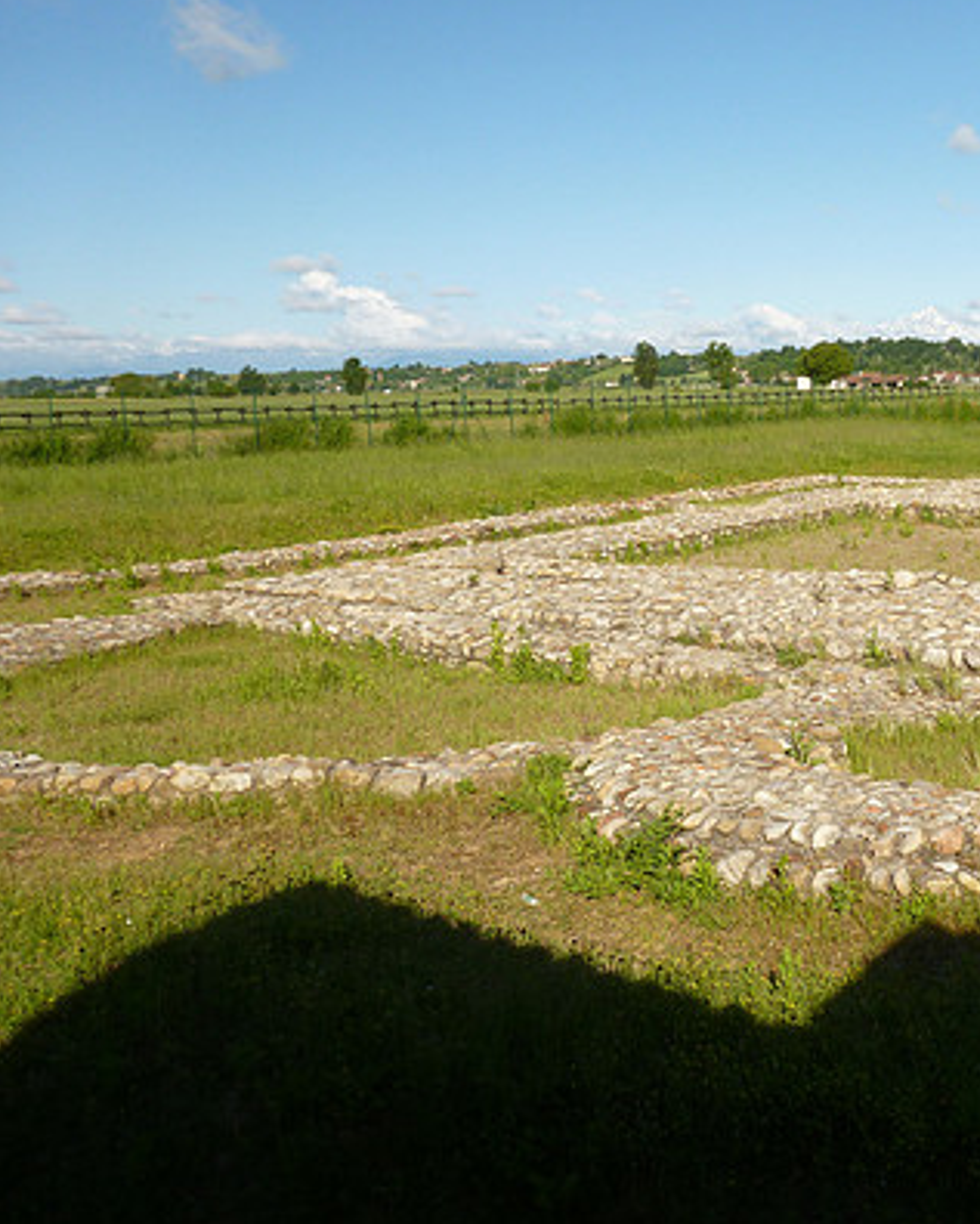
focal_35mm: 40
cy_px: 598
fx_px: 1450
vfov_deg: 45.8
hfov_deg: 35.3
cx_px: 869
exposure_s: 1/800
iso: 100
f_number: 3.3
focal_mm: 4.9
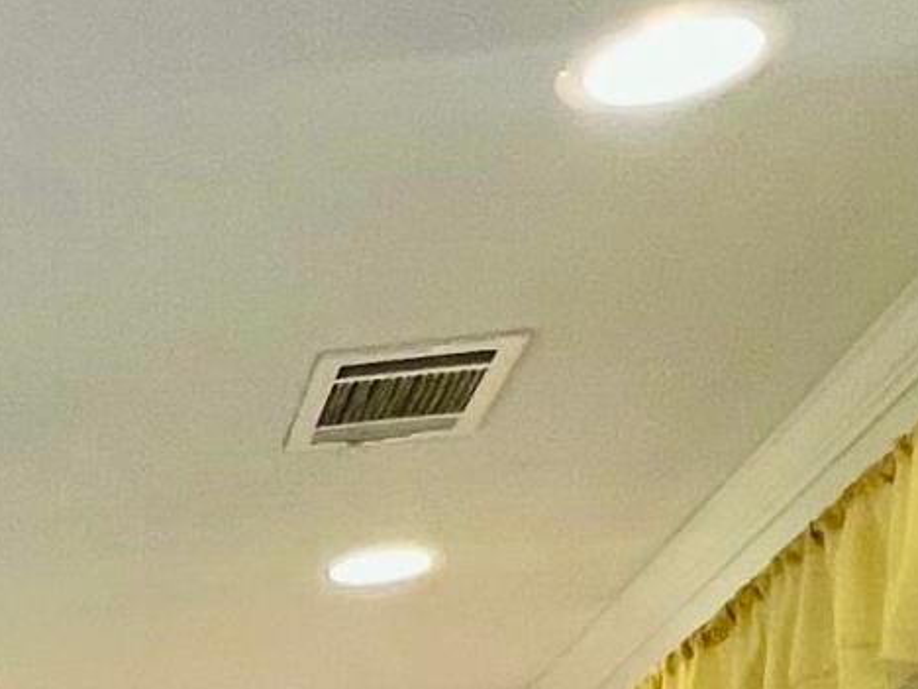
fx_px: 2122
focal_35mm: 80
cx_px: -796
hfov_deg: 18.4
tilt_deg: -2.3
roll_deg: -1.0
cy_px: 1333
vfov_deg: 15.2
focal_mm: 1.57
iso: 40
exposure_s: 1/120
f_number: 1.8
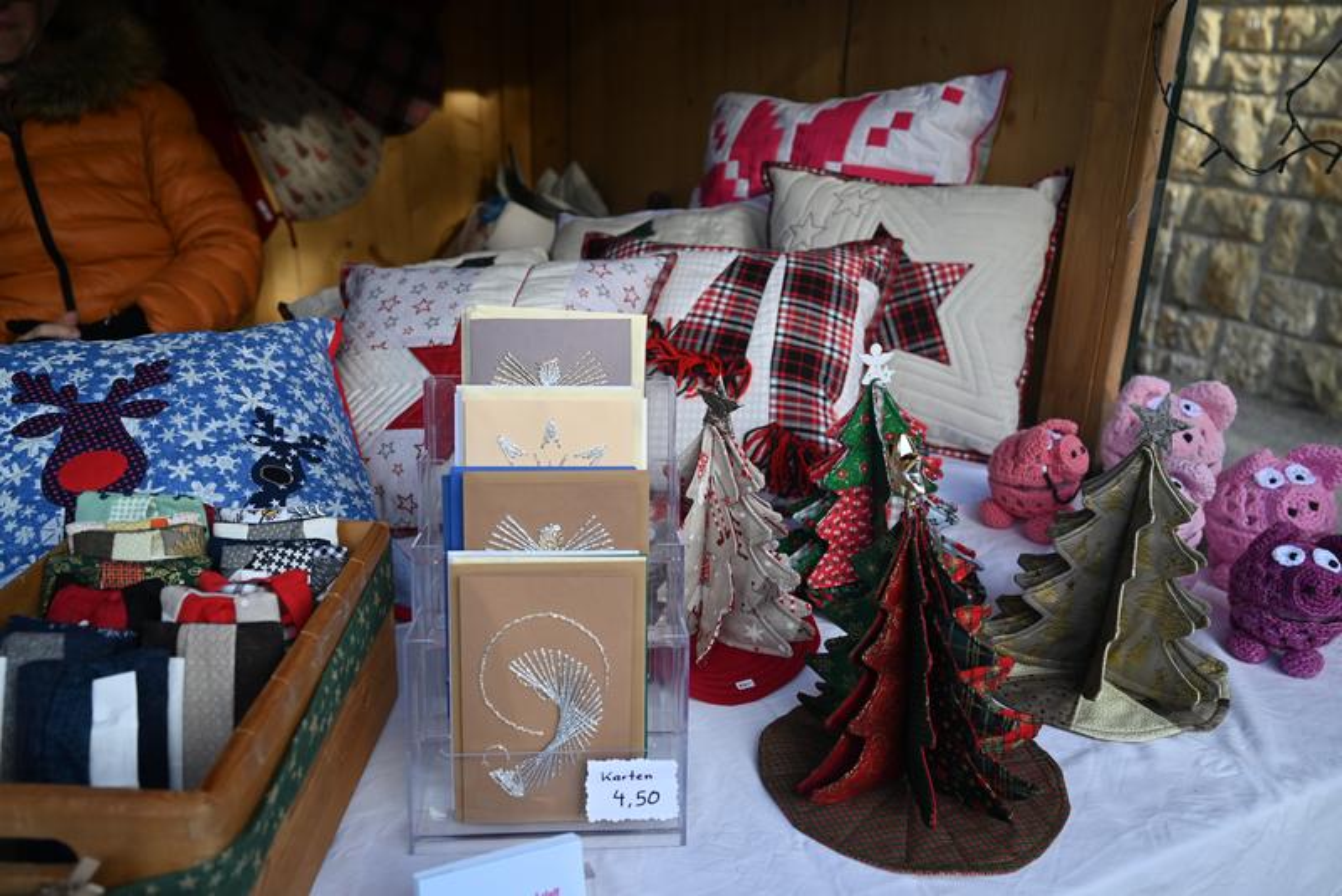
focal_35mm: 30
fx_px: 1100
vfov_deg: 44.3
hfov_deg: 62.8
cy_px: 448
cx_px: 671
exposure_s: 1/250
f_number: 4.5
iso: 200
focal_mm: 29.5
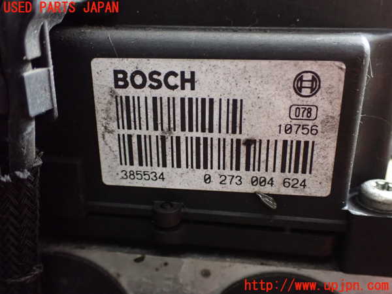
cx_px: 196
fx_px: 408
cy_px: 147
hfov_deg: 51.4
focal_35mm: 36
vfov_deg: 39.7
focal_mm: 6.37
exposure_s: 1/40
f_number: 2.5
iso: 1250
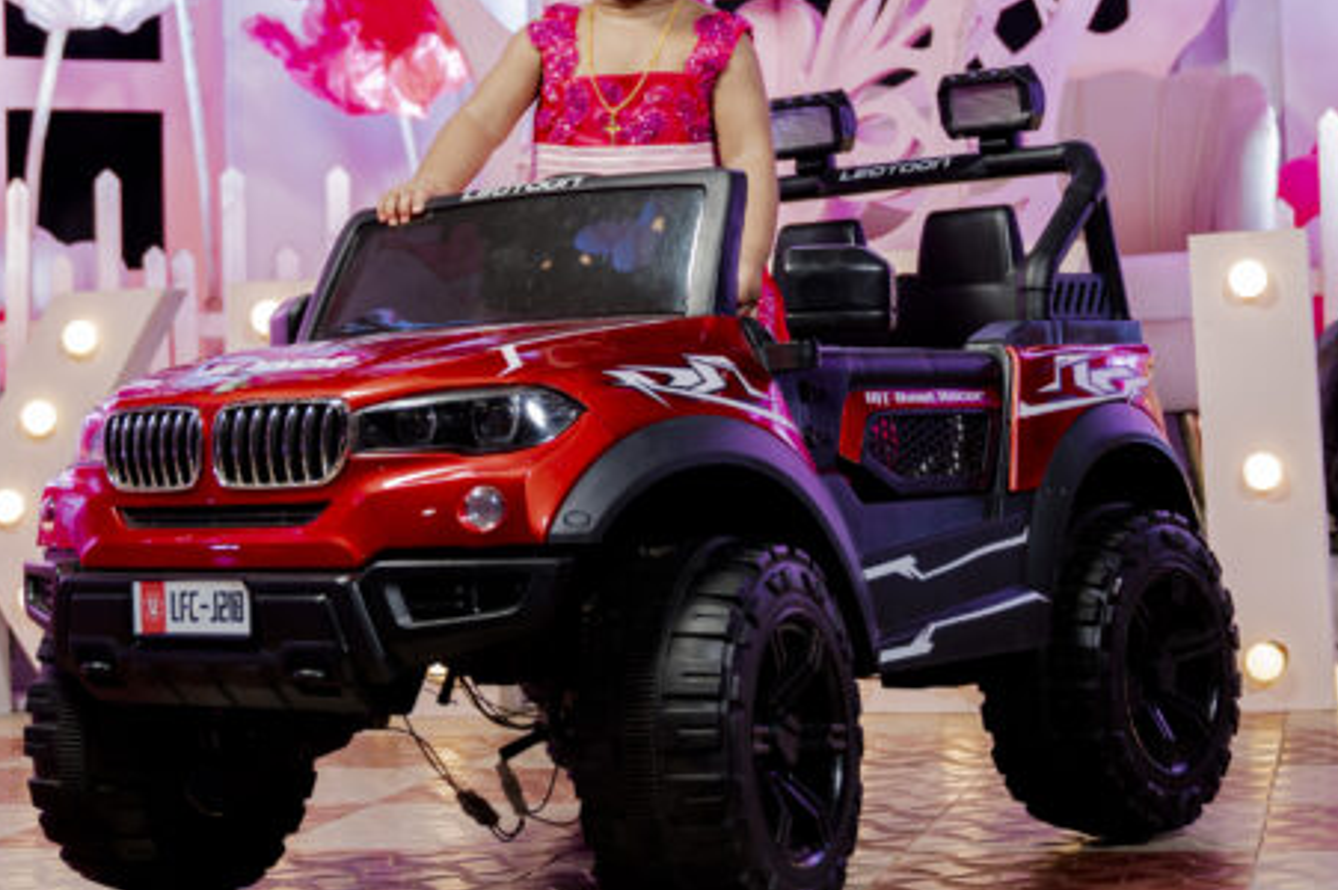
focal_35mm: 75
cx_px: 579
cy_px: 239
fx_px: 2785
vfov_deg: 18.1
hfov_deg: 27.0
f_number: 4
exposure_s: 1/125
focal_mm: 33
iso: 400
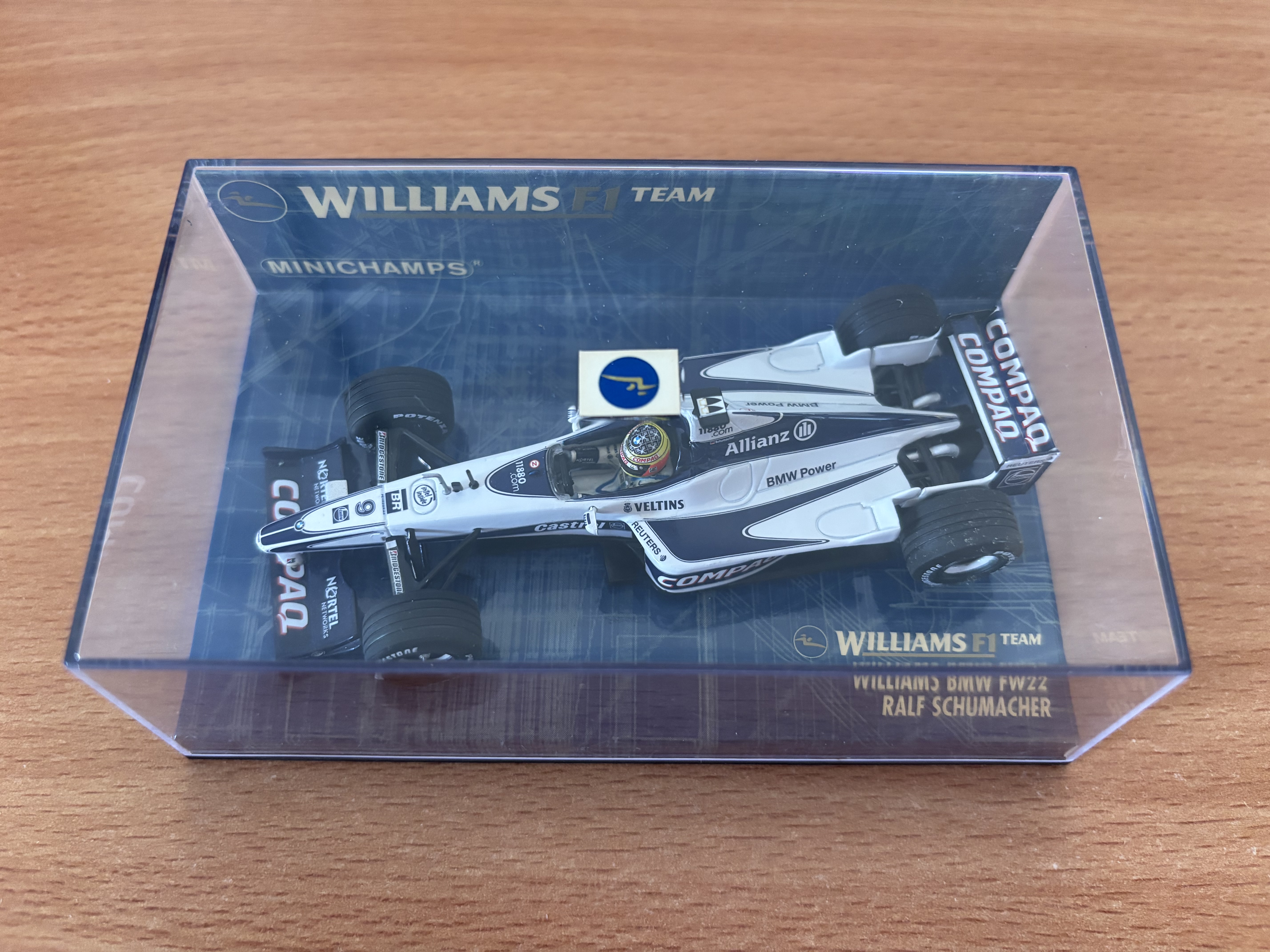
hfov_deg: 67.3
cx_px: 635
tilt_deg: -64.2
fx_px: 954
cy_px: 476
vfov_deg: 53.1
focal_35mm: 26
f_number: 1.6
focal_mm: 5.96
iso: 400
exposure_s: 1/60
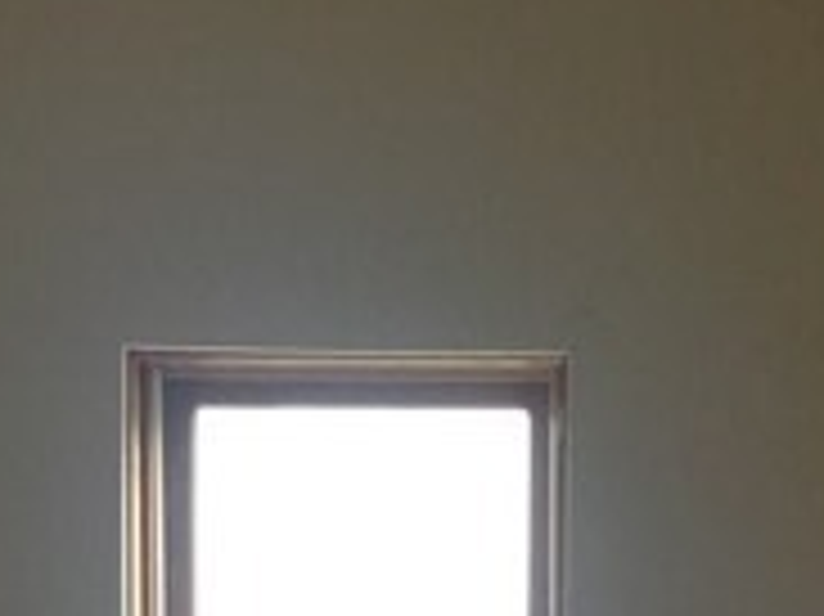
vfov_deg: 11.2
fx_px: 2902
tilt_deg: -4.8
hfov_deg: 16.0
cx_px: 693
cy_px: 1129
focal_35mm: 122
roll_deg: -0.3
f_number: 2.2
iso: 50
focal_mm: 4.15
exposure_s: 1/15
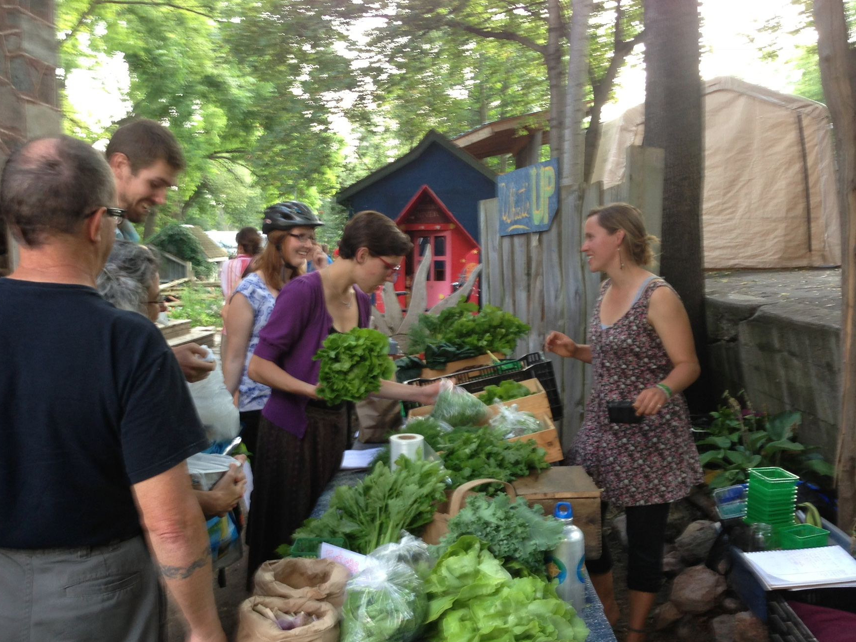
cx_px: 358
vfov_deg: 36.7
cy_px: 370
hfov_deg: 47.7
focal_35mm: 39
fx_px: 964
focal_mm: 4.13
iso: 50
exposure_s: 1/20
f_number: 2.4
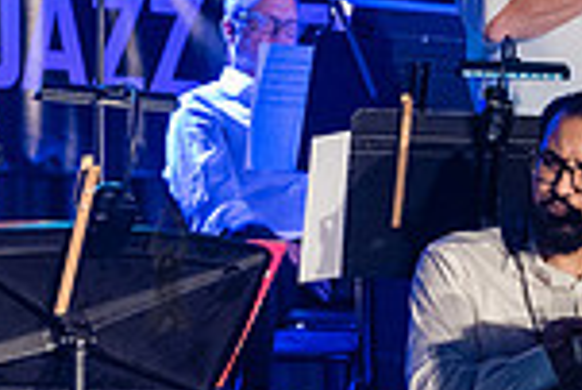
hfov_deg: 8.6
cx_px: 663
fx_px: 3851
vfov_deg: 5.8
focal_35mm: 238
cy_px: 79
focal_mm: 62
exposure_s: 1/400
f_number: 3.5
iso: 5000
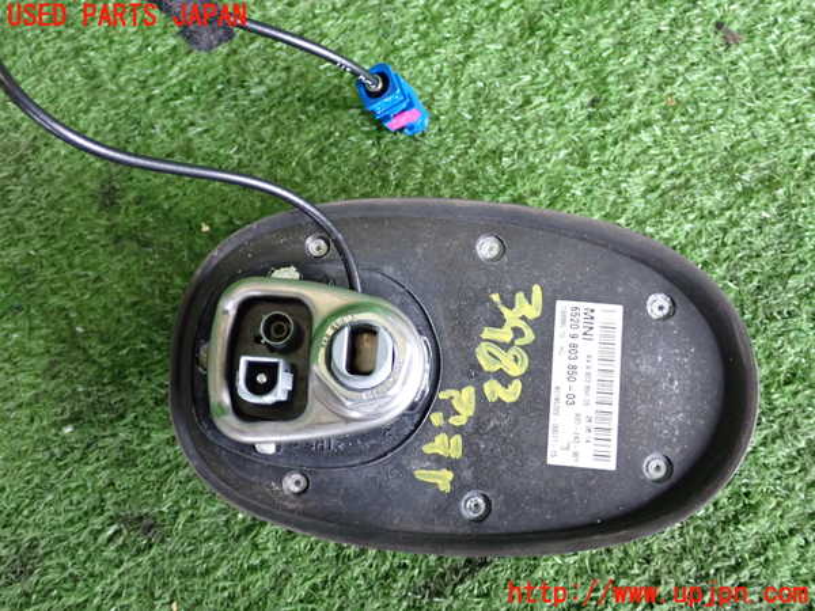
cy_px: 306
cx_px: 408
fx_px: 965
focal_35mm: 41
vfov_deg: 35.1
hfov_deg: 45.8
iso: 640
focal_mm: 7.31
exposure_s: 1/40
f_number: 2.8
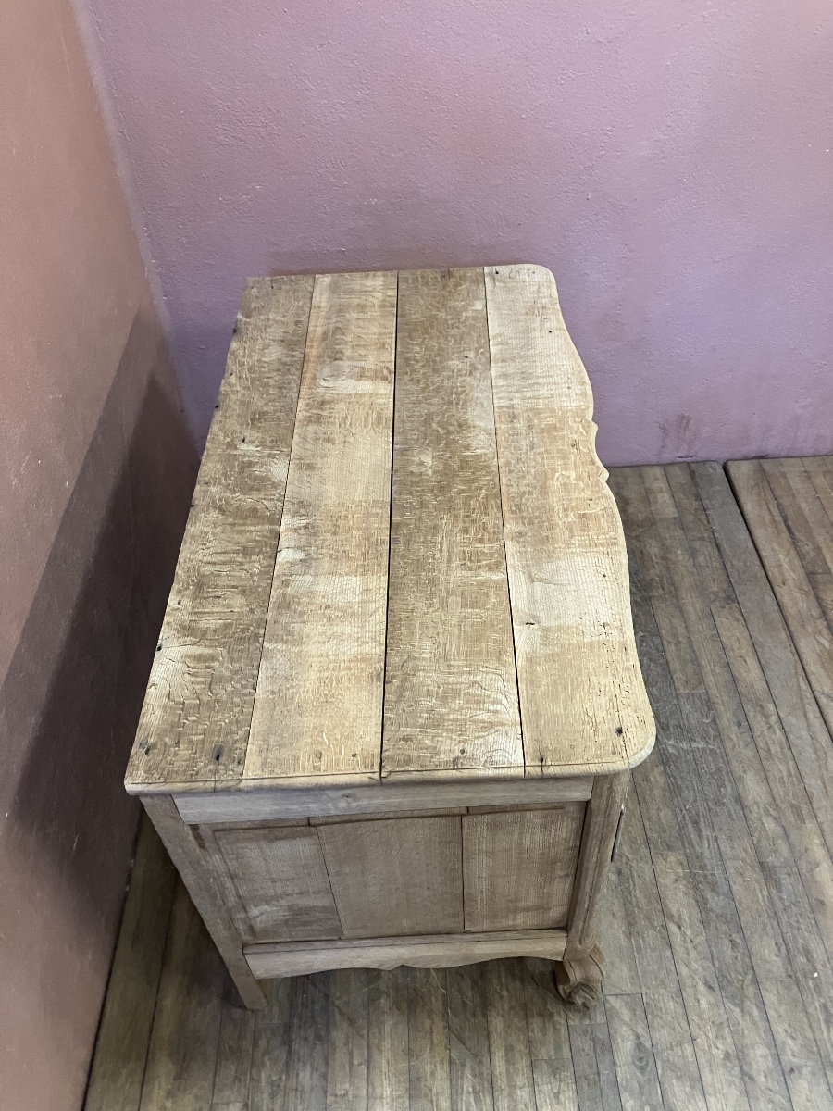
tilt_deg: -47.5
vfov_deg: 63.4
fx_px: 898
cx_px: 416
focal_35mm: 28
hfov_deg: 49.7
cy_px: 556
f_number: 1.8
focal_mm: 3.99
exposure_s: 1/50
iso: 250
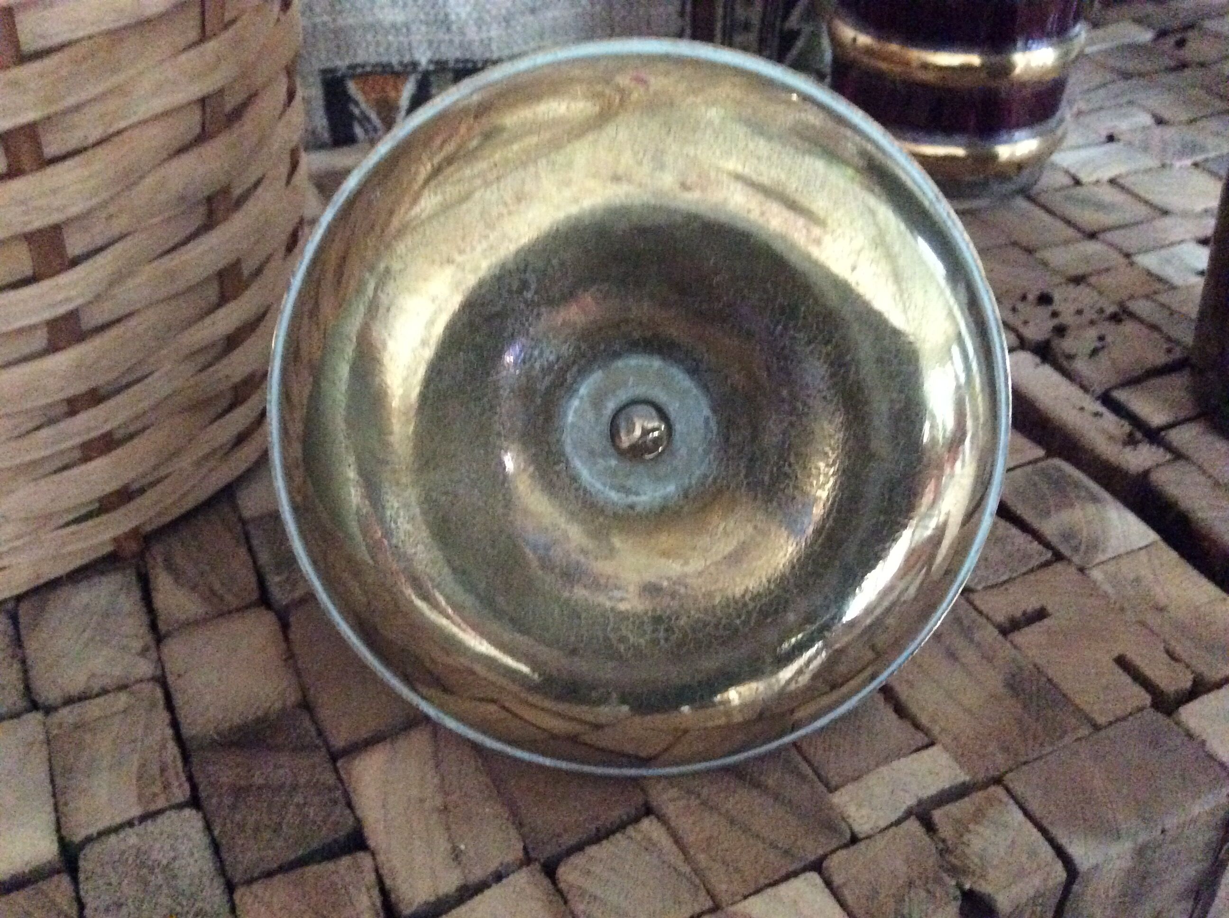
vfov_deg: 44.1
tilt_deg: -38.9
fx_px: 1134
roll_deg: +3.0
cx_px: 614
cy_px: 459
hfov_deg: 56.9
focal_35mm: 32
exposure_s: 1/17
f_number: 2.4
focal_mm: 3.3
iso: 640
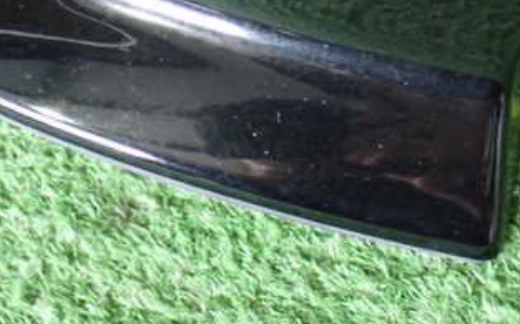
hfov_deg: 17.7
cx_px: 231
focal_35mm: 118
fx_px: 1671
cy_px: 20
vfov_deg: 11.0
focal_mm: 10.35
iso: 800
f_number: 3.5
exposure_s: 1/25
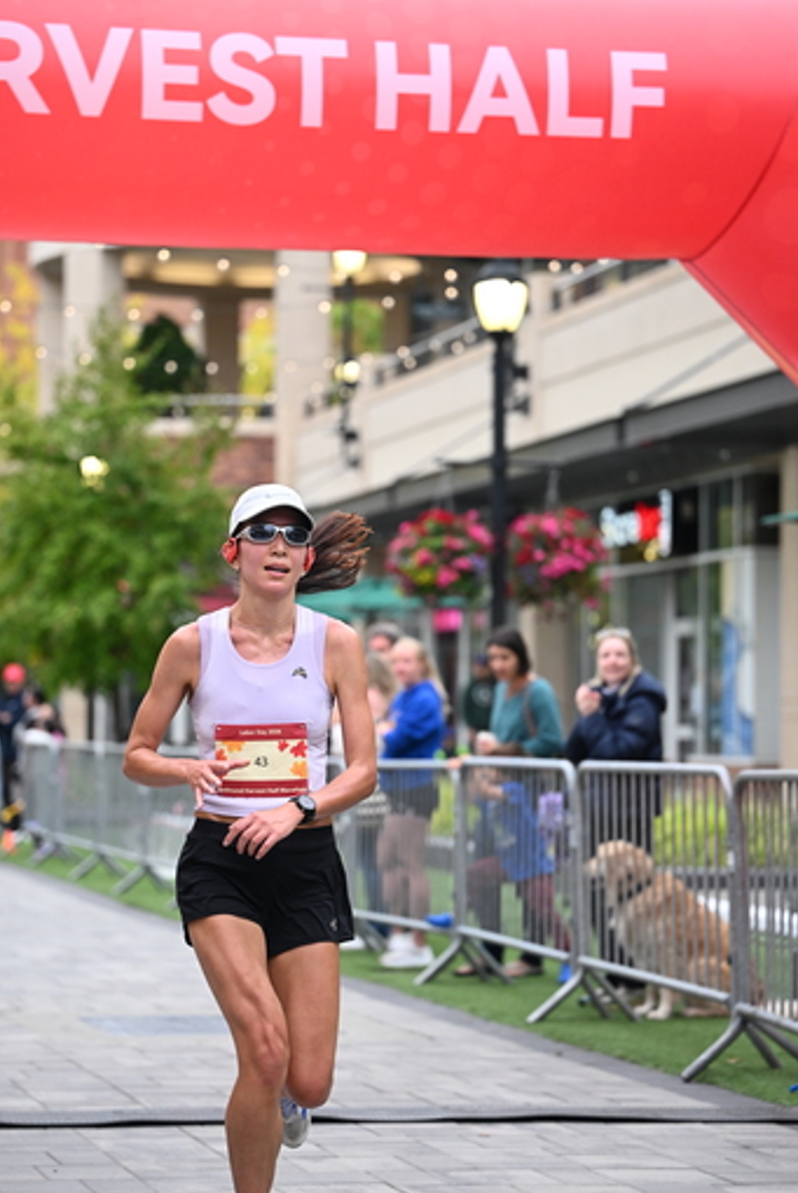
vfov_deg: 21.0
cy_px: 618
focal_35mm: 97
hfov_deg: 14.1
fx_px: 3218
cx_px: 371
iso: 1600
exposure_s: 1/1000
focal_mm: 90
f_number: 2.8
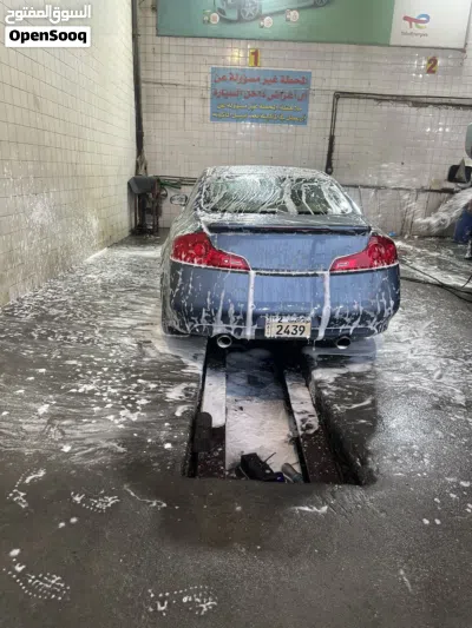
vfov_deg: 71.6
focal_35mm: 24
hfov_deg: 56.8
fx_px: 436
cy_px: 314
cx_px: 236
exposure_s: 1/100
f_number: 1.78
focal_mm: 6.86
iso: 160
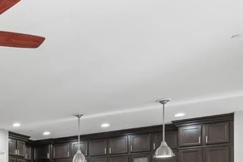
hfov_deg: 29.9
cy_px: 200
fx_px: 344
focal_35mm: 51
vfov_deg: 23.9
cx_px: -83
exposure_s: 1/4
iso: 400
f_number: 8
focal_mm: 19
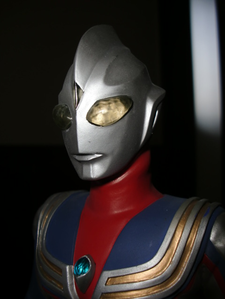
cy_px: 150
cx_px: 112
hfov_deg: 39.7
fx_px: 312
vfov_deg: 51.4
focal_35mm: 36
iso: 64
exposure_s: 1/30
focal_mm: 6.3
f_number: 7.9
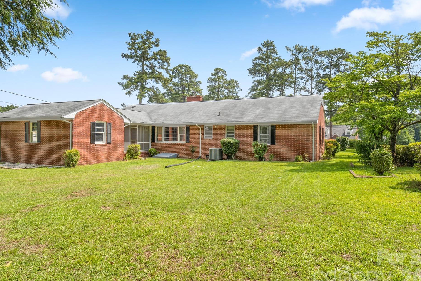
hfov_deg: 79.7
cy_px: 138
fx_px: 252
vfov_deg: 58.2
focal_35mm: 22
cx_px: 217
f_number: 7.1
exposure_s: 1/200
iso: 100
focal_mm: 13
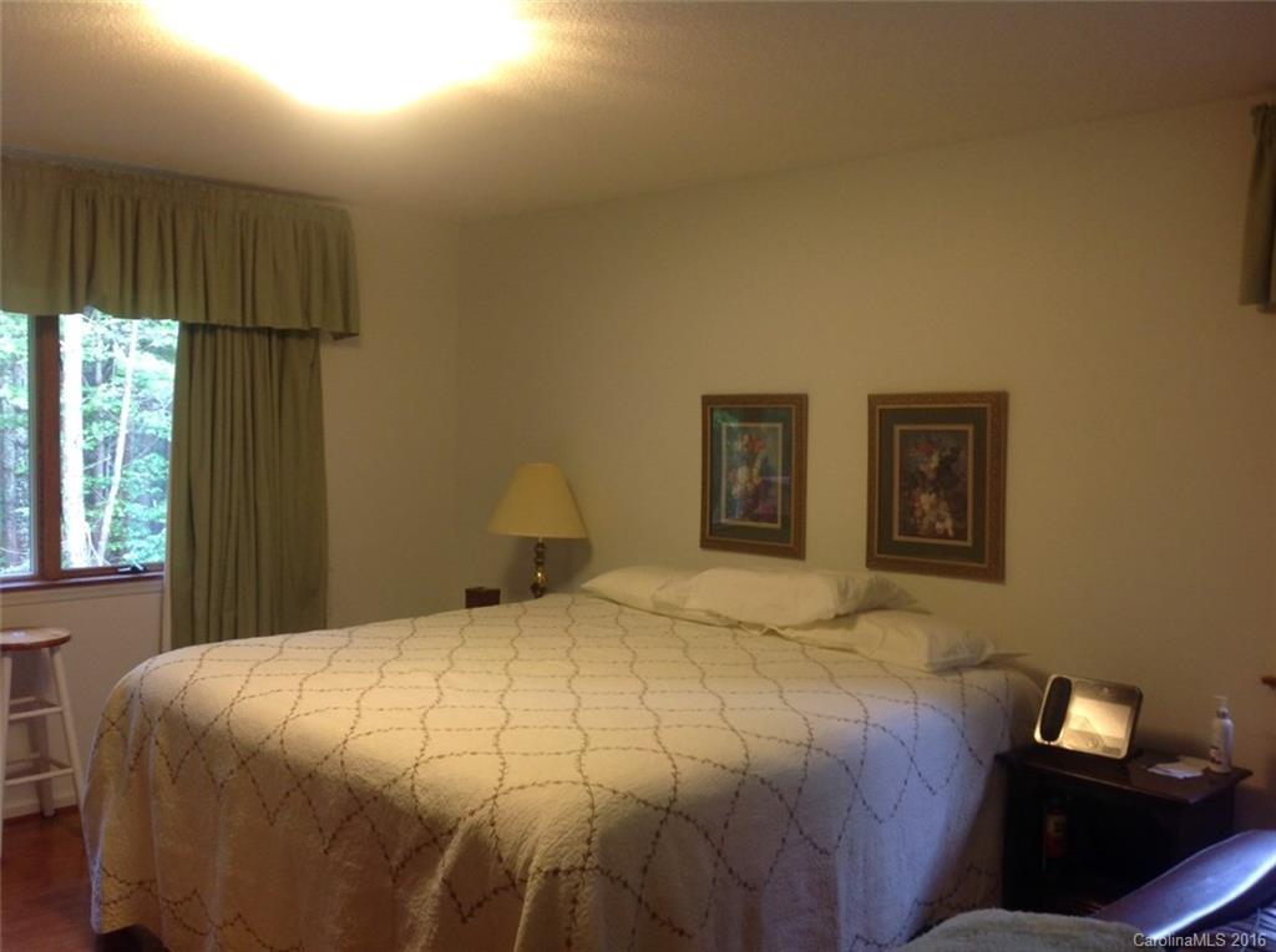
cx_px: 638
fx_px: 1288
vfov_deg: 40.6
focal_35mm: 35
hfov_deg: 52.7
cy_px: 476
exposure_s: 1/15
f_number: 2.4
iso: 80
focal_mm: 4.28
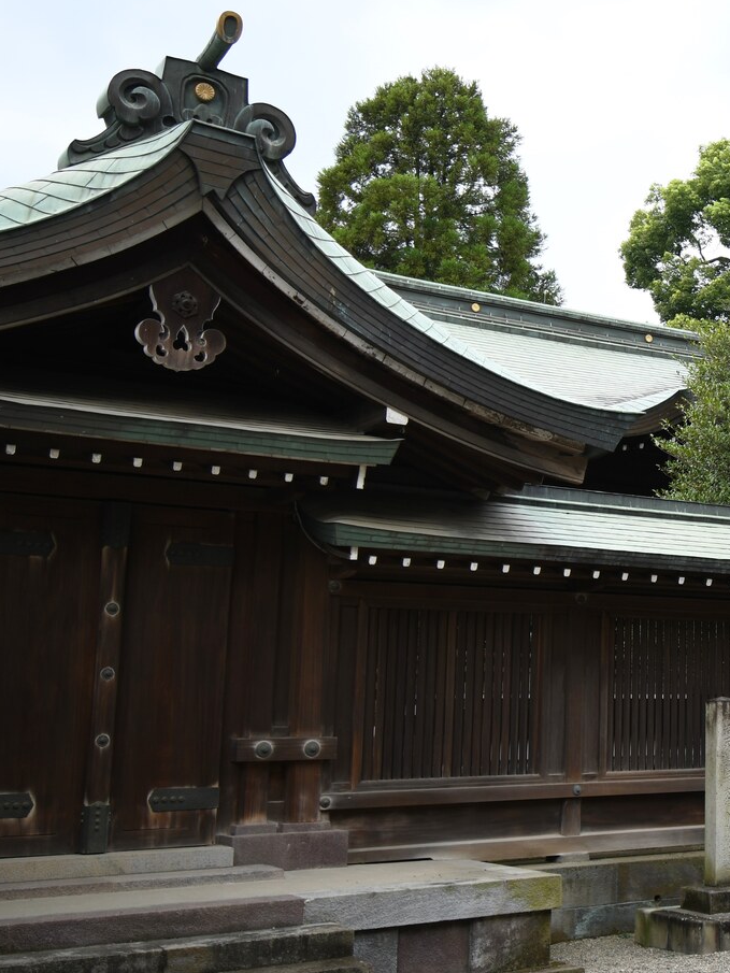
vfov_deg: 37.5
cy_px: 463
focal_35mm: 51
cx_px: 804
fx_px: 1434
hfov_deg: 26.3
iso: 100
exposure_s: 1/60
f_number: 5.6
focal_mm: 20
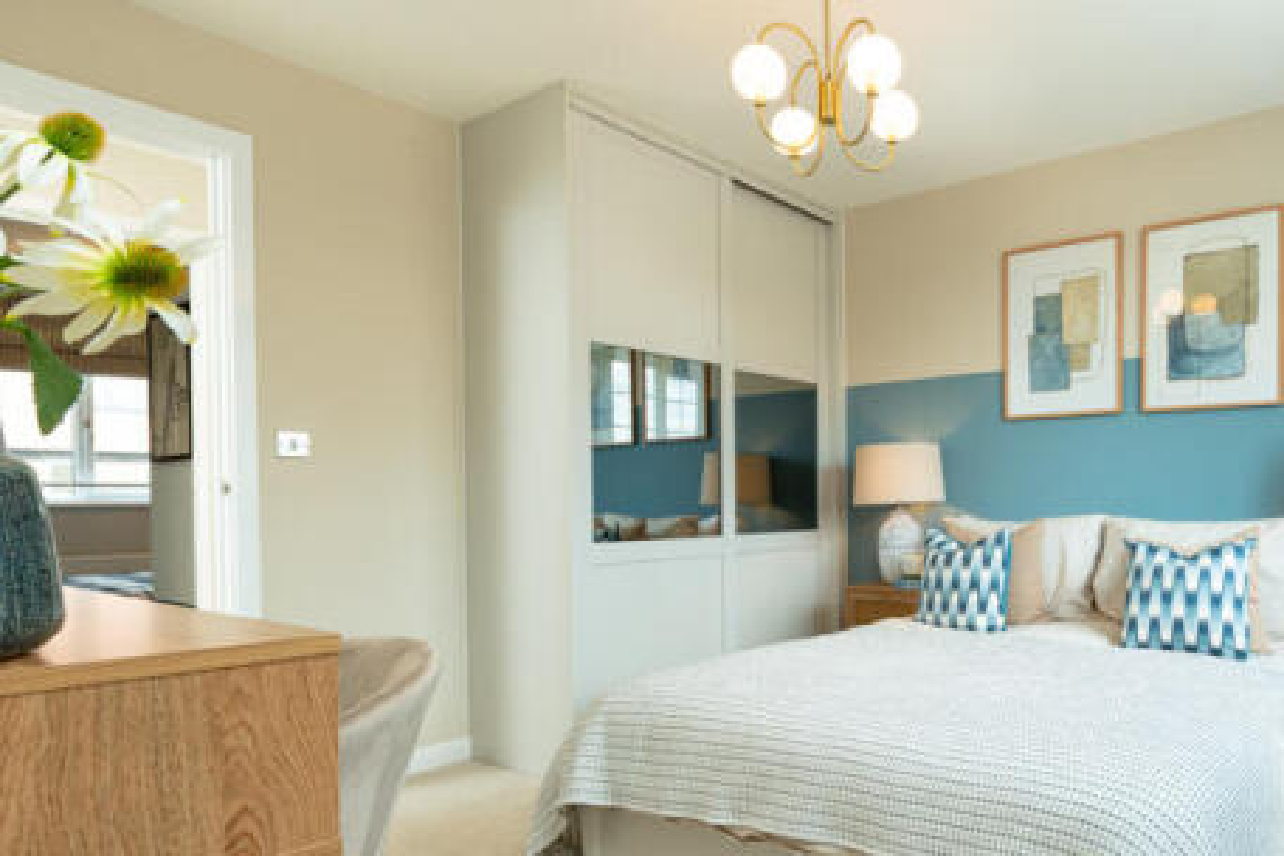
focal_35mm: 23
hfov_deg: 72.7
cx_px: 900
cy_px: 525
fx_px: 820
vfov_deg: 54.6
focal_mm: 16
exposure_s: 1/13
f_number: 11
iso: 200
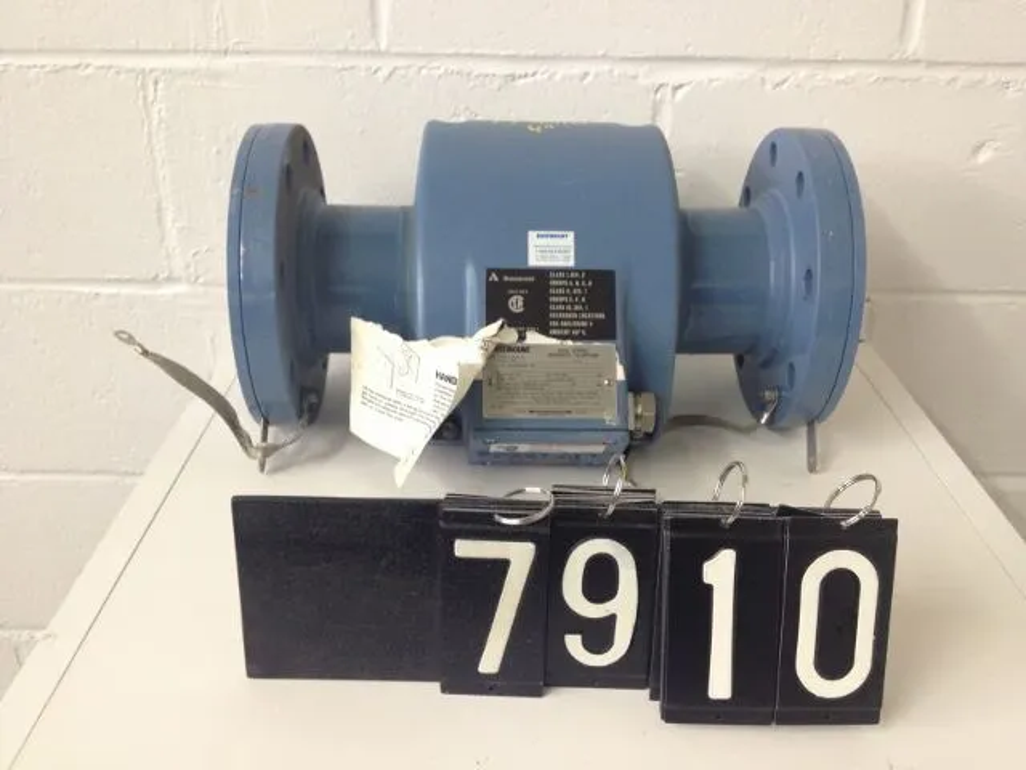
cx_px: 513
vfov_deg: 40.7
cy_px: 385
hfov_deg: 52.6
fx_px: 1037
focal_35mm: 35
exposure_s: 1/20
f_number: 2.4
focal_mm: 4.28
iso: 160
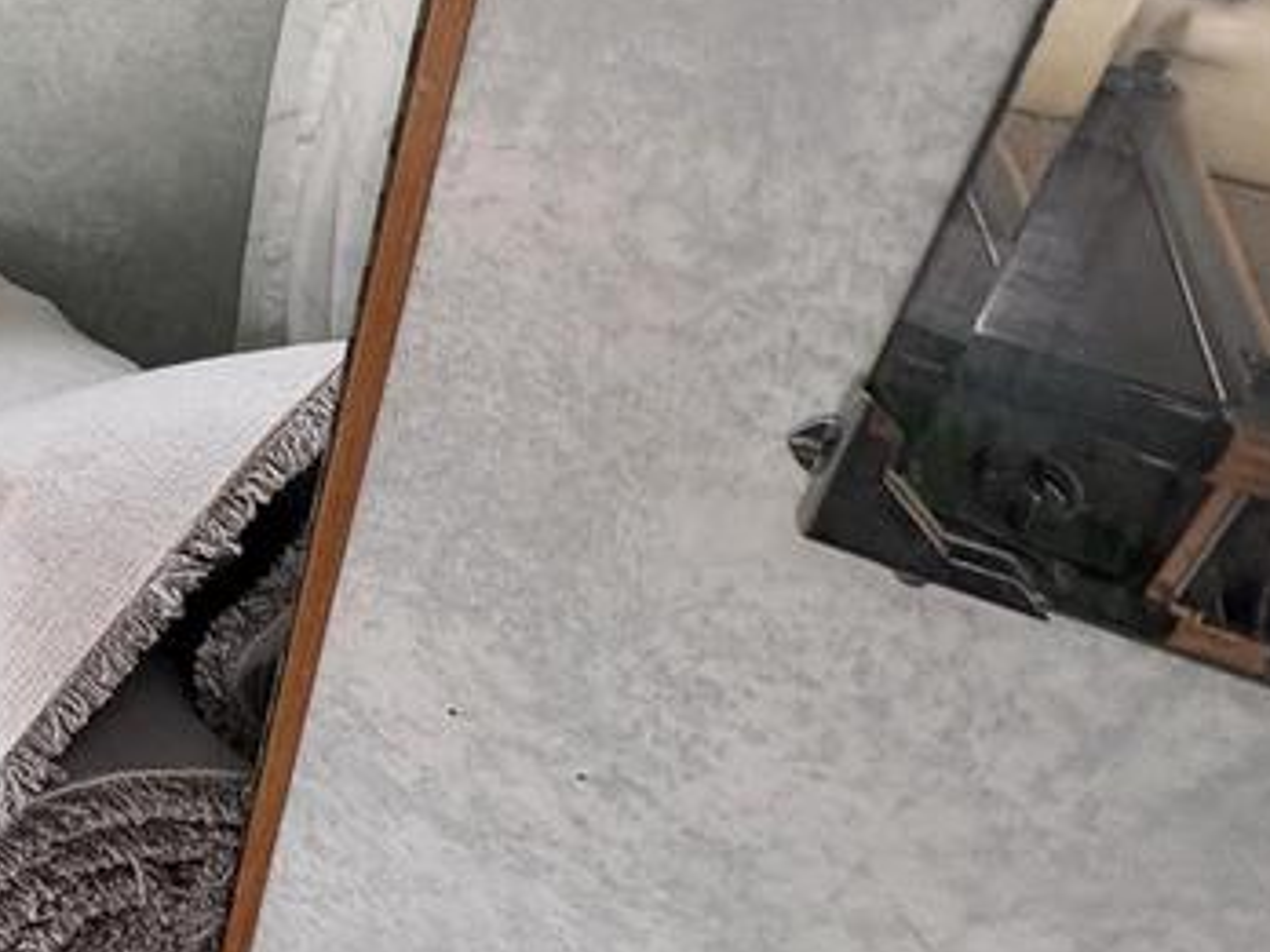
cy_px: 33
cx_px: -201
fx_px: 1321
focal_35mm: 36
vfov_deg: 36.3
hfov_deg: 39.4
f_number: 2.2
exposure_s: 1/99
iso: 160
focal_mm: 2.22
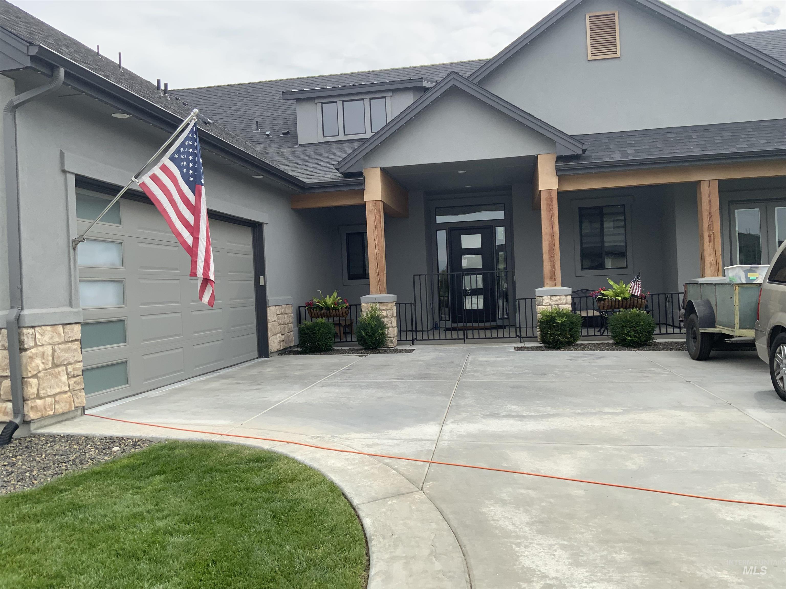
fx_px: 658
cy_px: 294
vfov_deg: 48.2
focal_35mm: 29
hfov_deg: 61.7
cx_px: 393
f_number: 1.8
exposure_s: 1/1035
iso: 16
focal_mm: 3
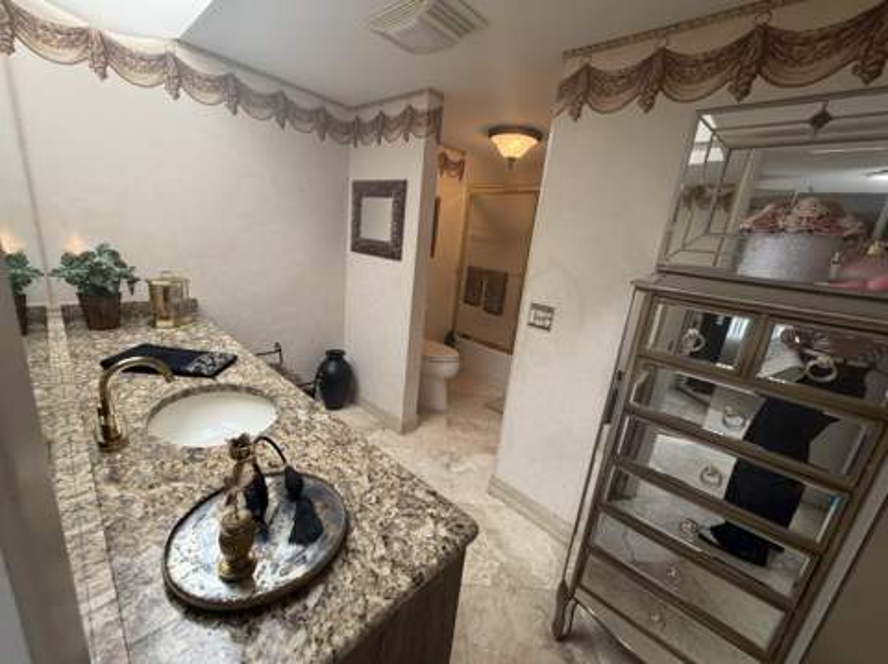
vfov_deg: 85.6
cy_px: 332
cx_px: 444
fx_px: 359
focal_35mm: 14
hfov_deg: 102.1
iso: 200
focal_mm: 2.22
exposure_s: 1/60
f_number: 2.2
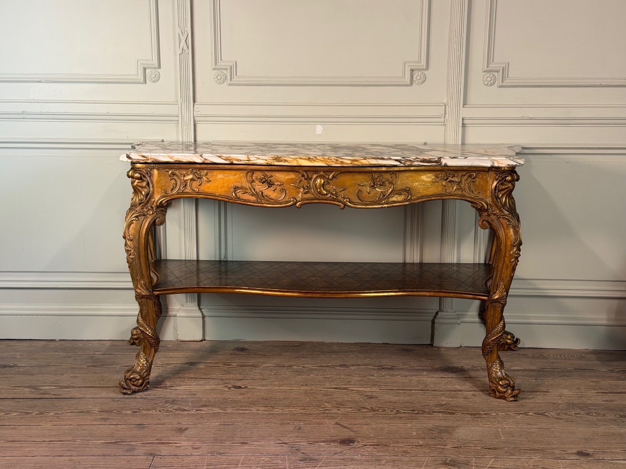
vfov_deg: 30.3
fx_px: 868
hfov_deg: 39.7
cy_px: 234
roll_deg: +0.2
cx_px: 313
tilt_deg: -10.8
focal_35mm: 48
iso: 125
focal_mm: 6.76
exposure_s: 1/50
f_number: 1.78
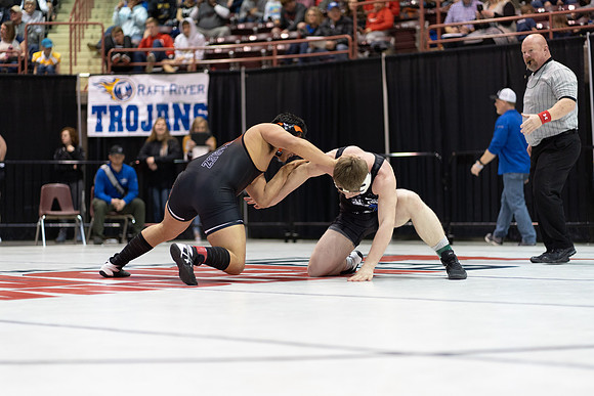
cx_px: 297
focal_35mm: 85
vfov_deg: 16.1
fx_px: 1403
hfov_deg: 23.9
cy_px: 198
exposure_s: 1/500
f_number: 1.8
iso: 1600
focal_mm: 85
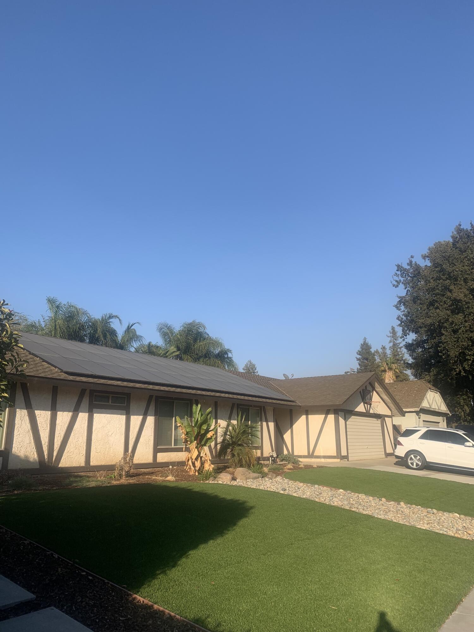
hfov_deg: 53.1
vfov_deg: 67.3
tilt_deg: +16.2
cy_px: 316
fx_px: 475
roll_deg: +1.2
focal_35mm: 26
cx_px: 237
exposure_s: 1/1845
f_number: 1.8
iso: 25
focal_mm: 4.25
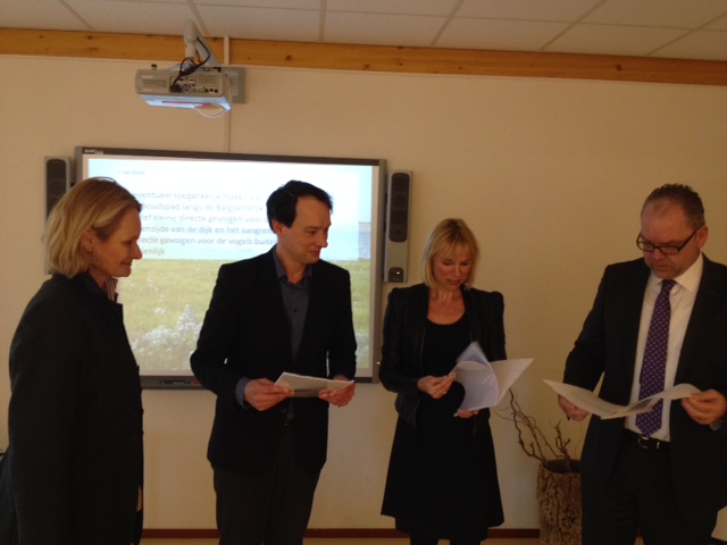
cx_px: 364
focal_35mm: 35
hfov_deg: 52.6
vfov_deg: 40.7
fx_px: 735
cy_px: 272
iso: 160
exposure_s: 1/20
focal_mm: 4.28
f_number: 2.4
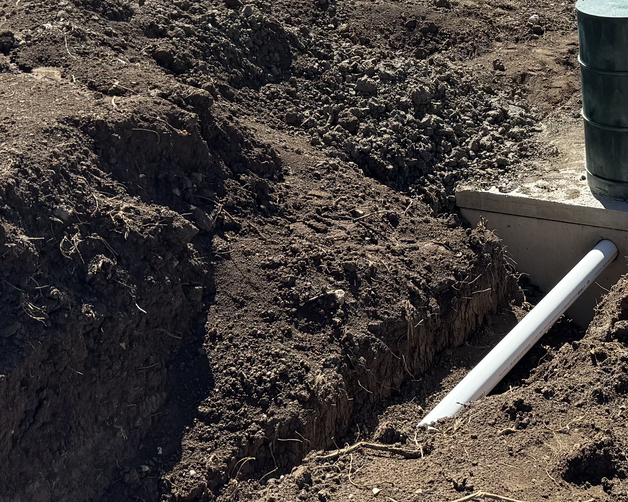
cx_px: 602
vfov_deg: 21.8
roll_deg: +2.8
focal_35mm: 68
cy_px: 14
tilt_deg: -16.1
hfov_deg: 26.6
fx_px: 1264
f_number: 1.78
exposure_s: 1/3413
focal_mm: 6.76
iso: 80
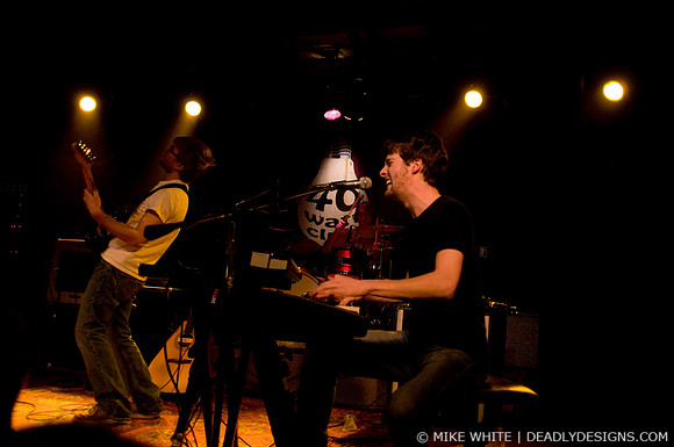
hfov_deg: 62.0
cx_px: 337
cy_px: 224
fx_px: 561
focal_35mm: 30
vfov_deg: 43.5
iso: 1250
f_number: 2.8
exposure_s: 1/80
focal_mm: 20
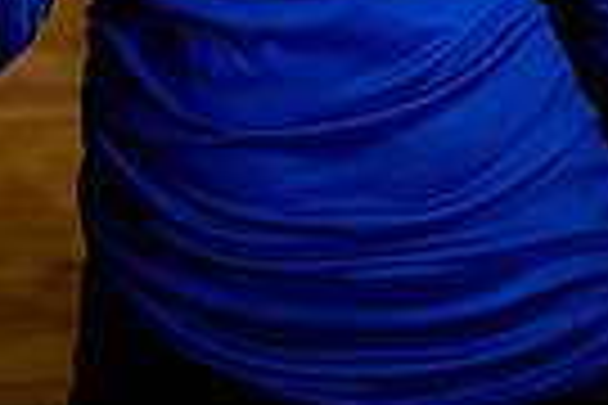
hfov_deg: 24.8
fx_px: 1351
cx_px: 97
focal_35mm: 80
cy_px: -567
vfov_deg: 13.0
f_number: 1.4
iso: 200
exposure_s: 1/800
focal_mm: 24
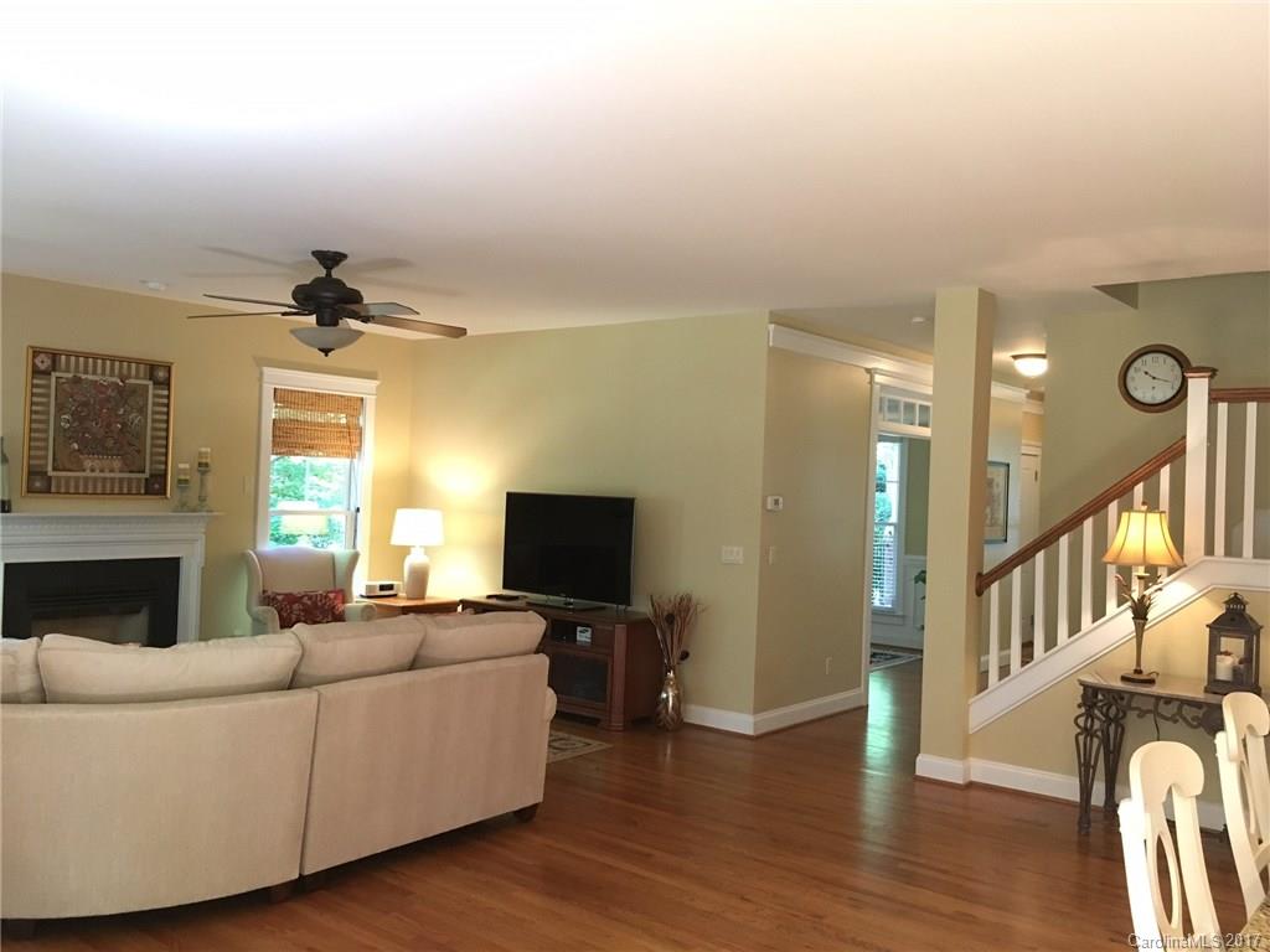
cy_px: 476
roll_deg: -2.0
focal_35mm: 29
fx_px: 1064
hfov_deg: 61.7
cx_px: 635
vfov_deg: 48.2
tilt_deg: -1.6
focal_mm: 4.15
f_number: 2.2
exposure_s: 1/30
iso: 200
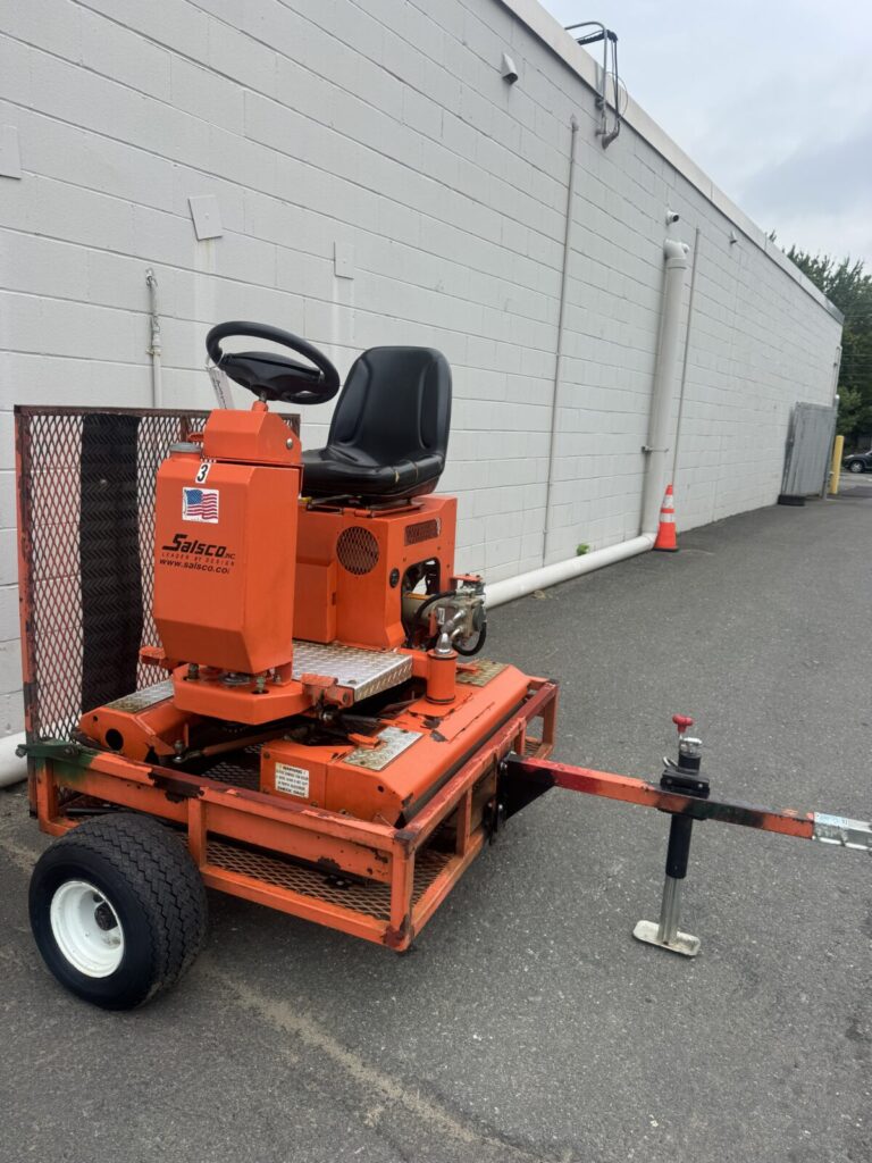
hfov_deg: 56.8
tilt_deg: -10.8
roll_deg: -1.7
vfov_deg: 71.6
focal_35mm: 24
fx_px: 806
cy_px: 582
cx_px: 436
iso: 80
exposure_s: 1/1767
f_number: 1.78
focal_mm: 6.76
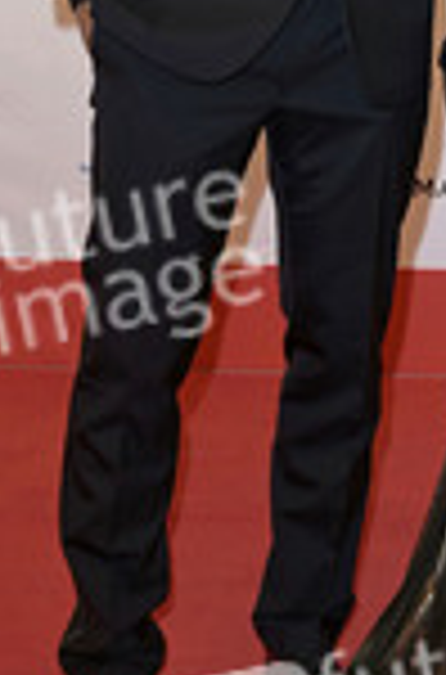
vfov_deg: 18.8
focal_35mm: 107
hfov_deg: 12.4
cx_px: 523
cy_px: 54
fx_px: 2002
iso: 400
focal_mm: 40
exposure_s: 1/250
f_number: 6.3
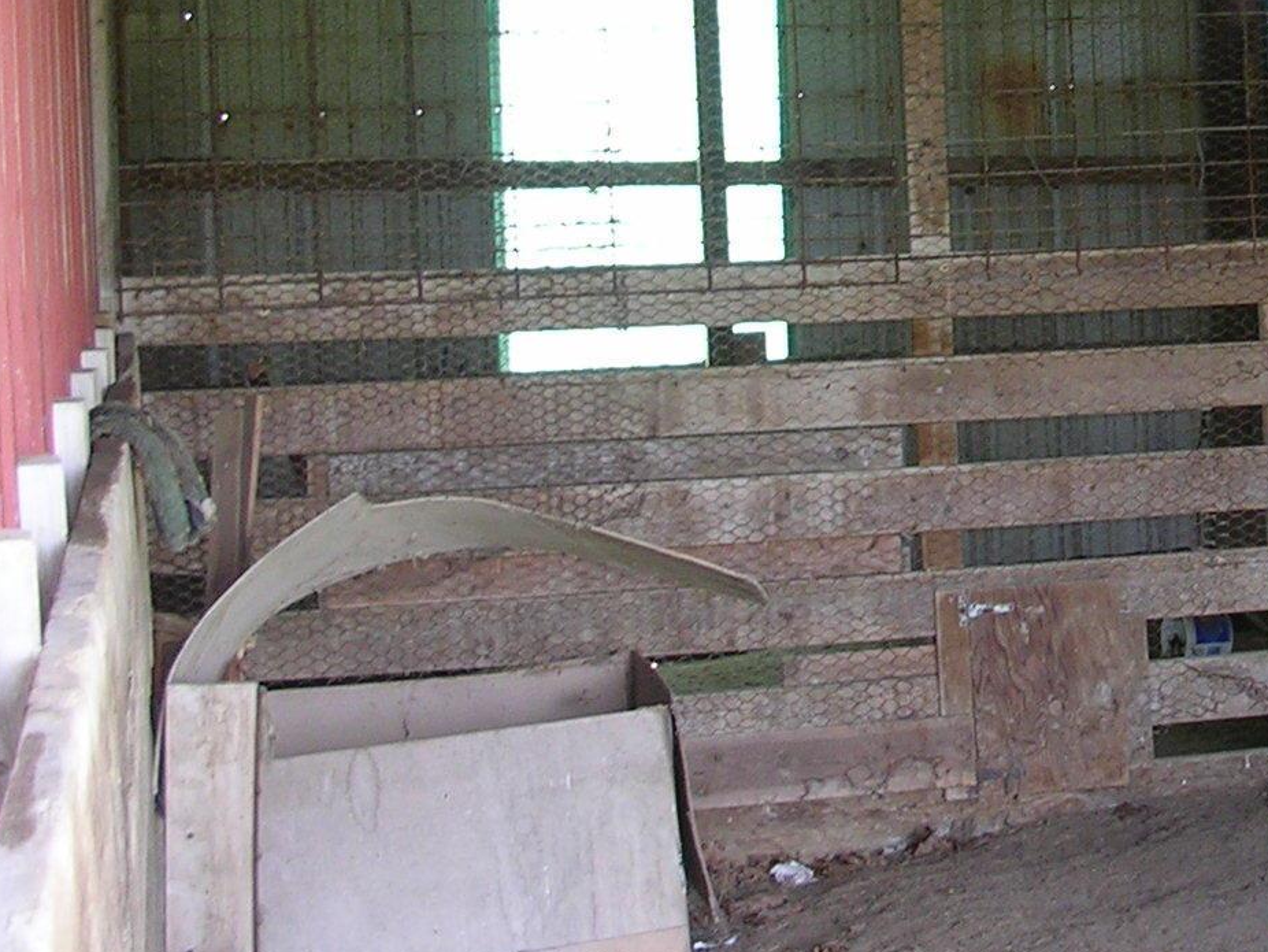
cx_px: 1200
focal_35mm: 84
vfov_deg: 17.3
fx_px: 3078
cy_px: 84
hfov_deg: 22.6
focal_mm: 5.8
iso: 51
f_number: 2.8
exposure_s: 1/30
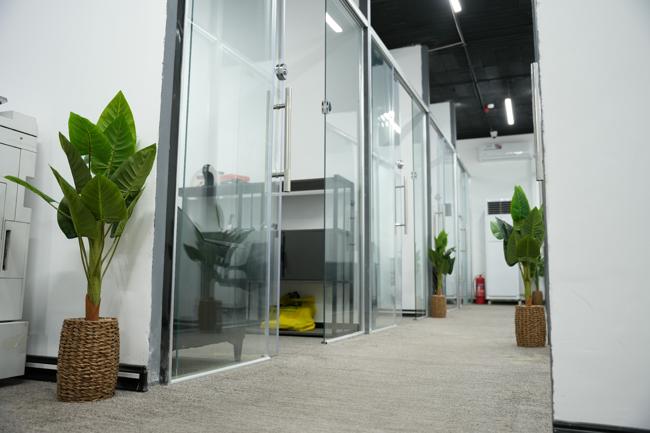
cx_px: 325
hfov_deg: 61.3
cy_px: 216
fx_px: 549
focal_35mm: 30
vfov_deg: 43.1
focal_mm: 30.4
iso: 800
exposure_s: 1/125
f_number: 2.8
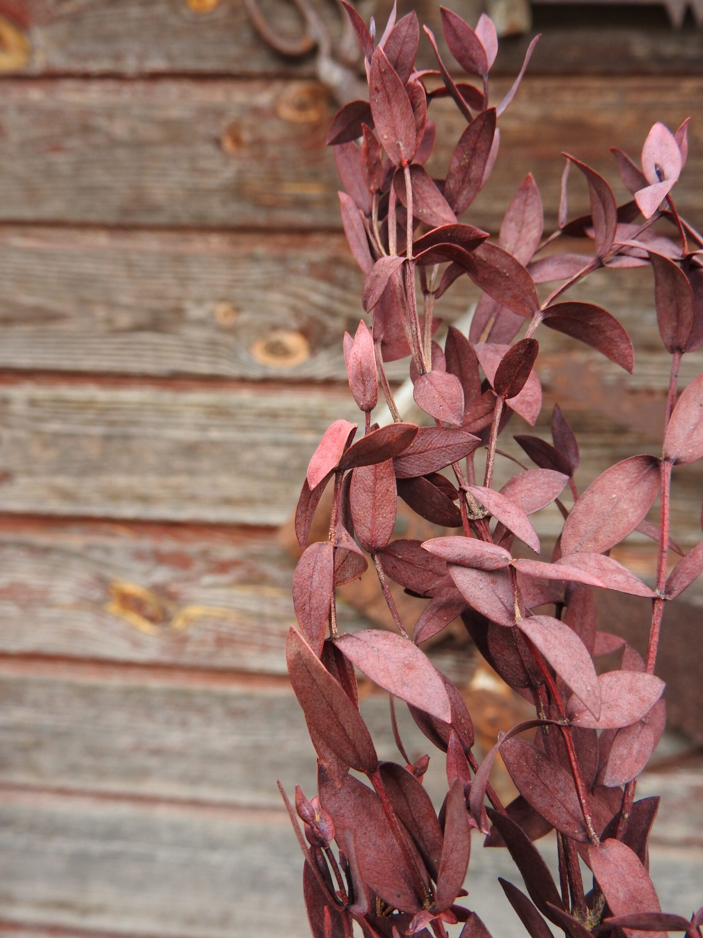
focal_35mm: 30
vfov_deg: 60.0
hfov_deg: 46.8
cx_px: 352
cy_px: 469
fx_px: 812
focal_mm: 5.4
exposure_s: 1/50
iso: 100
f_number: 3.5
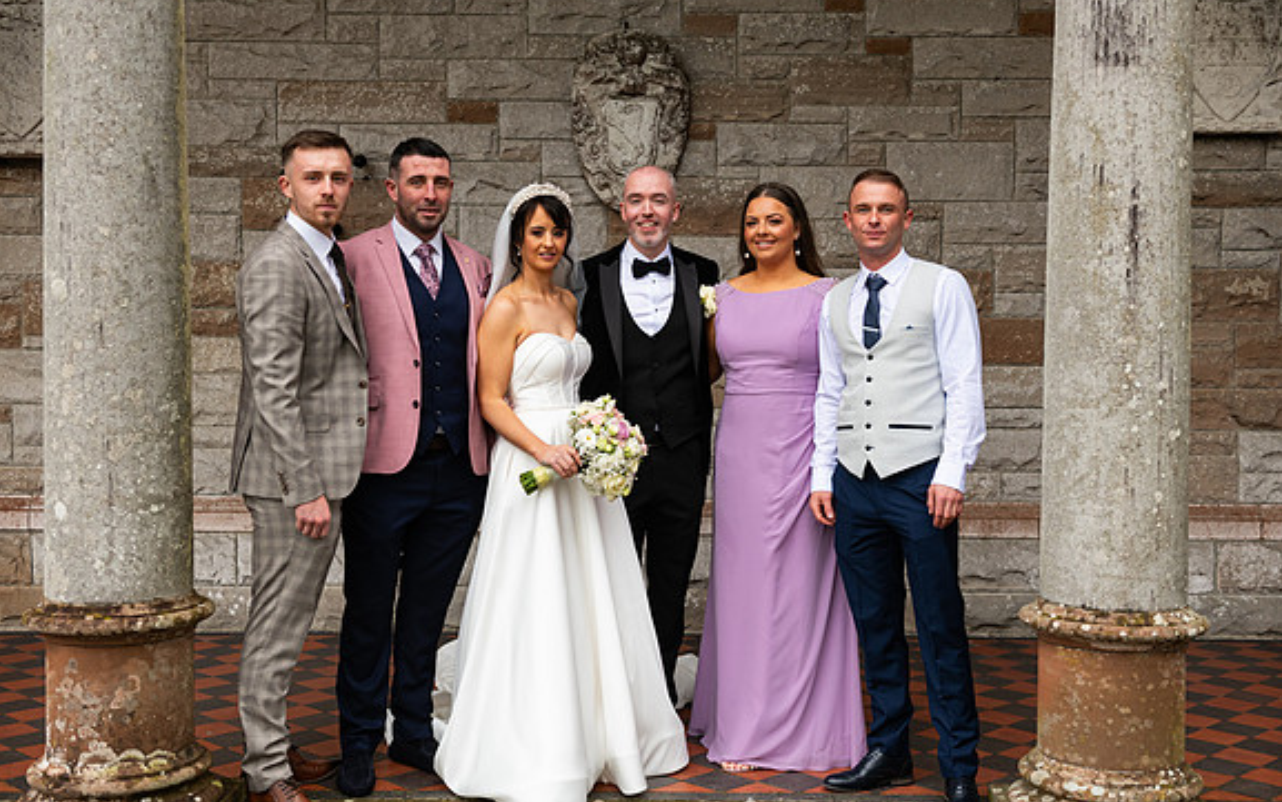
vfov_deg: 31.3
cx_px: 642
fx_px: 1433
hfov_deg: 48.2
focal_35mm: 41
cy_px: 414
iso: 320
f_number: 5
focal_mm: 40
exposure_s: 1/160
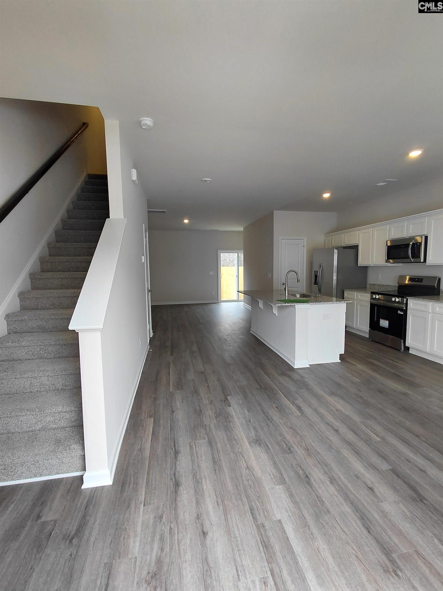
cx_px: 222
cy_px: 296
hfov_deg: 78.1
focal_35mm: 16
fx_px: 273
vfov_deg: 94.5
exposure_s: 1/120
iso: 50
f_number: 2.2
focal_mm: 1.64
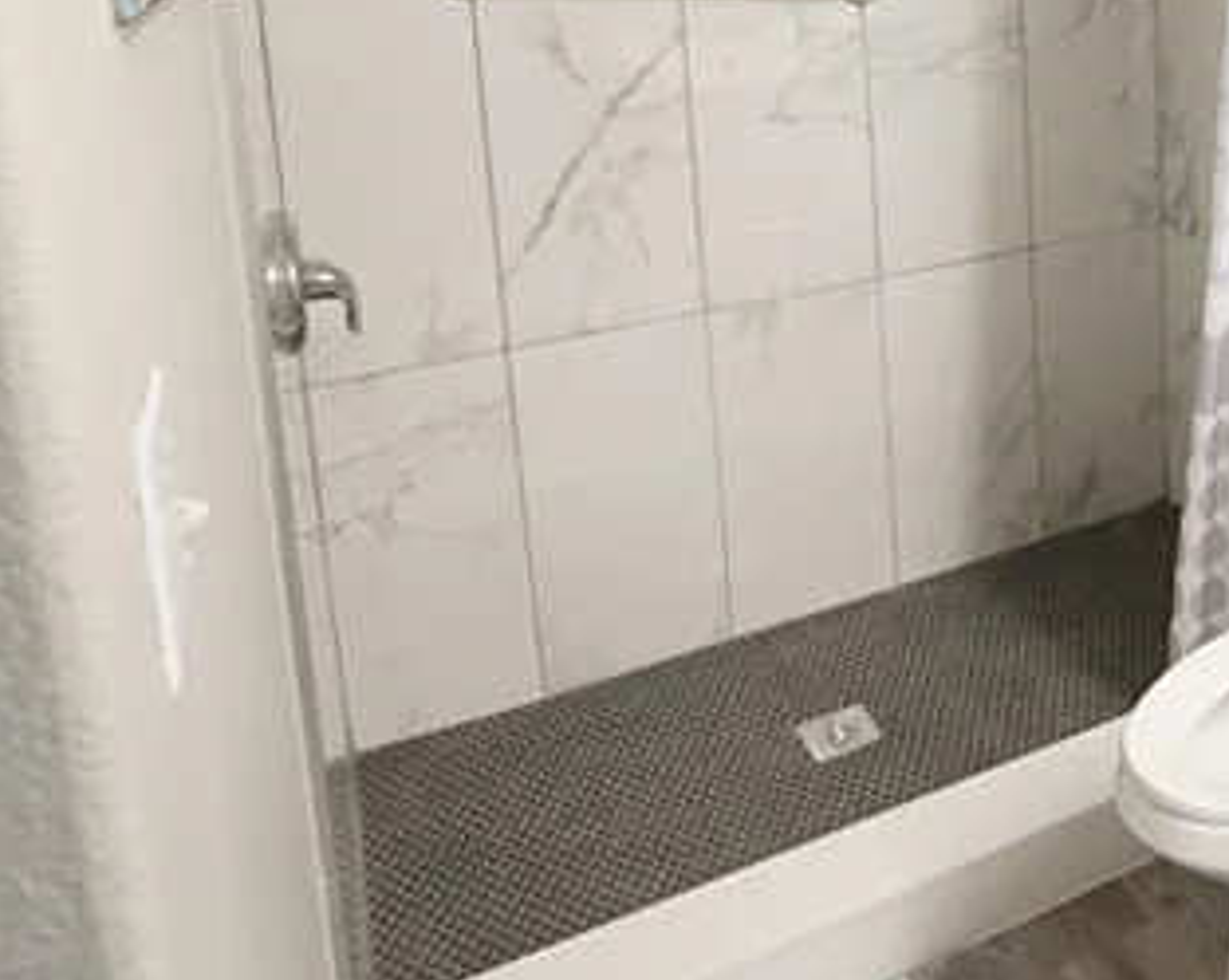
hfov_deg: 42.0
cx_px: 1249
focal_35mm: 37
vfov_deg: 36.6
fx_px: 1345
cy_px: 37
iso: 5000
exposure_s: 1/125
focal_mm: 12
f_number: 7.1
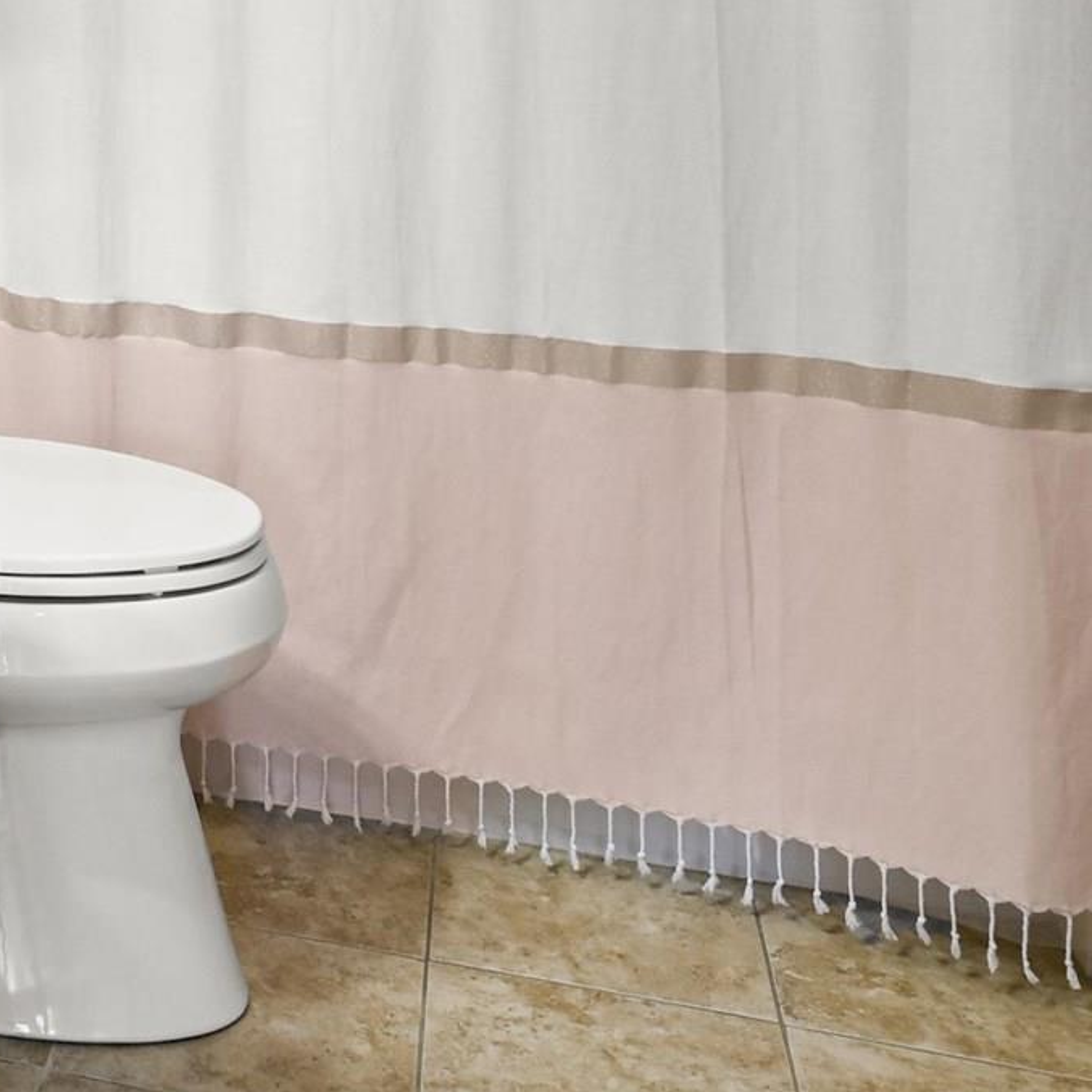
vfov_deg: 28.2
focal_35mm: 54
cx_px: -302
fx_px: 1927
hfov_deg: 27.0
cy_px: -169
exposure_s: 1/5
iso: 200
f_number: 10
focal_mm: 14
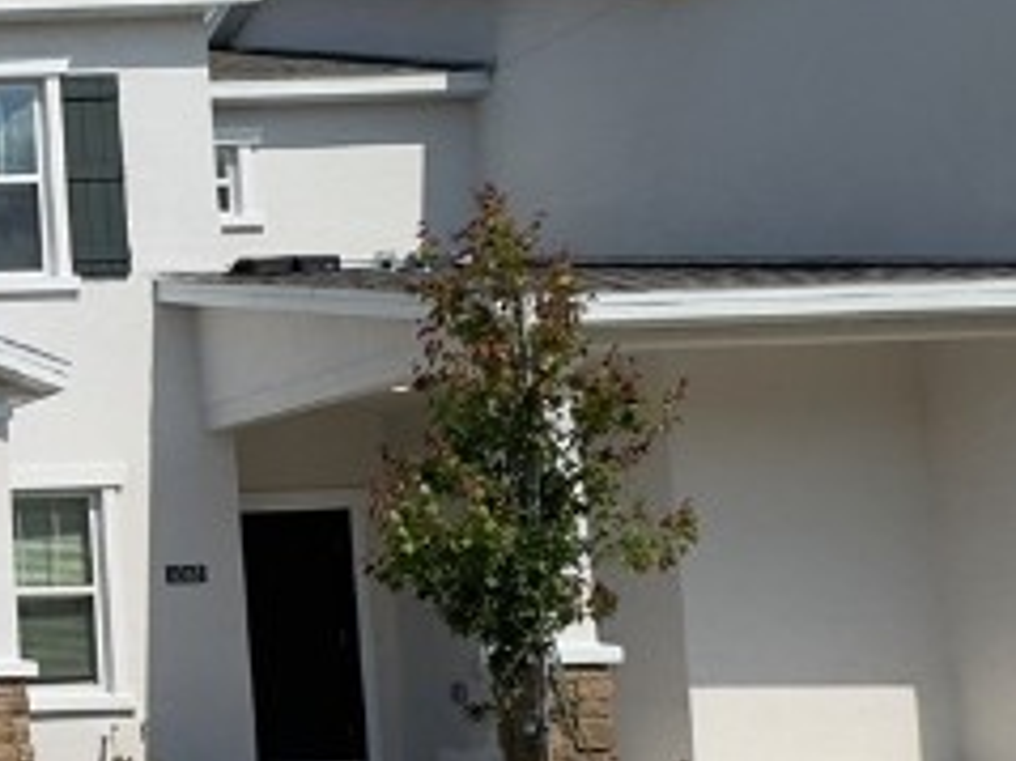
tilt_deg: +4.2
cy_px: 561
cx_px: -672
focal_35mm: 60
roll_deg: +1.5
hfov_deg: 22.9
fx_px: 1760
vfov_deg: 24.2
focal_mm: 2.22
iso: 40
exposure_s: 1/4630
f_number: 2.2
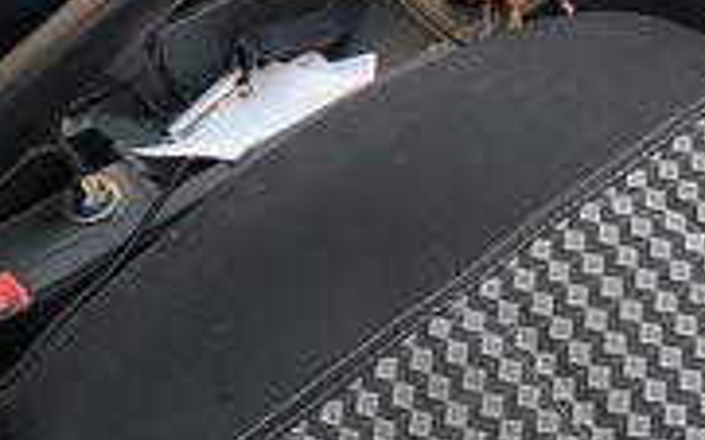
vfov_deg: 12.9
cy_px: -442
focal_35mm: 88
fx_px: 1690
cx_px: 662
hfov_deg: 22.8
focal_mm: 6.14
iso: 500
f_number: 1.65
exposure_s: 1/100
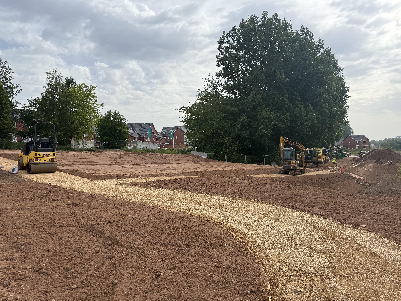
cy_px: 150
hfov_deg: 71.6
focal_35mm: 24
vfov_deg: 56.8
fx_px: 278
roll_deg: +0.4
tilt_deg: +2.0
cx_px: 200
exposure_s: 1/3145
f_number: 1.78
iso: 80
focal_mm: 6.76
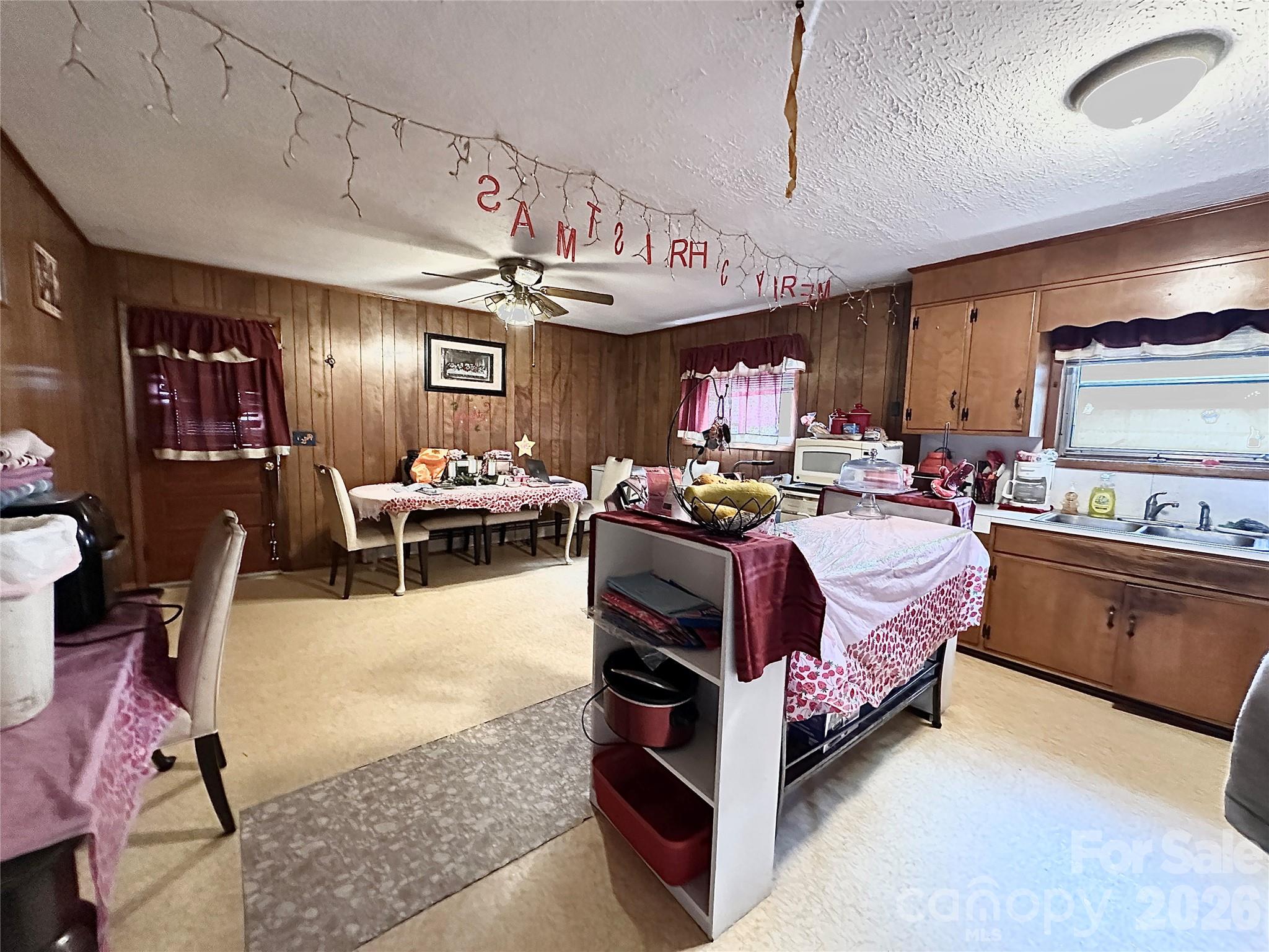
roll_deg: -1.8
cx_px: 634
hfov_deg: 102.1
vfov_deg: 85.7
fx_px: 513
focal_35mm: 14
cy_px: 476
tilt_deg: -5.3
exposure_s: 1/60
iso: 1000
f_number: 2.2
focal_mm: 2.22
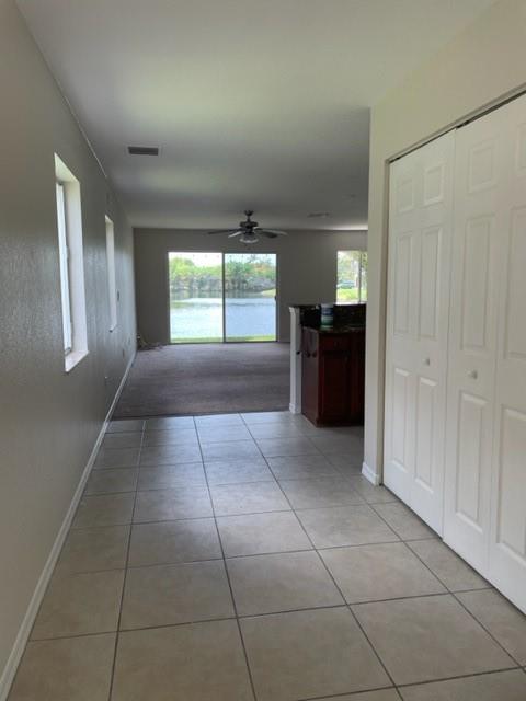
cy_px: 350
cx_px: 263
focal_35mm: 26
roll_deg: -0.1
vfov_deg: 67.3
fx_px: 527
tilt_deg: -6.4
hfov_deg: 53.1
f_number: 1.6
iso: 32
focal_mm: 4.2
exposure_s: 1/170
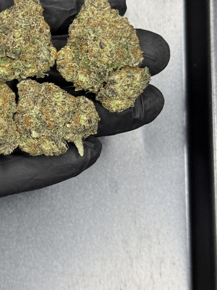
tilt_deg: -80.1
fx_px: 836
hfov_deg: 14.5
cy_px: 86
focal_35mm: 100
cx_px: -5
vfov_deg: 19.6
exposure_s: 1/50
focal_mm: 6.76
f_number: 1.78
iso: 100
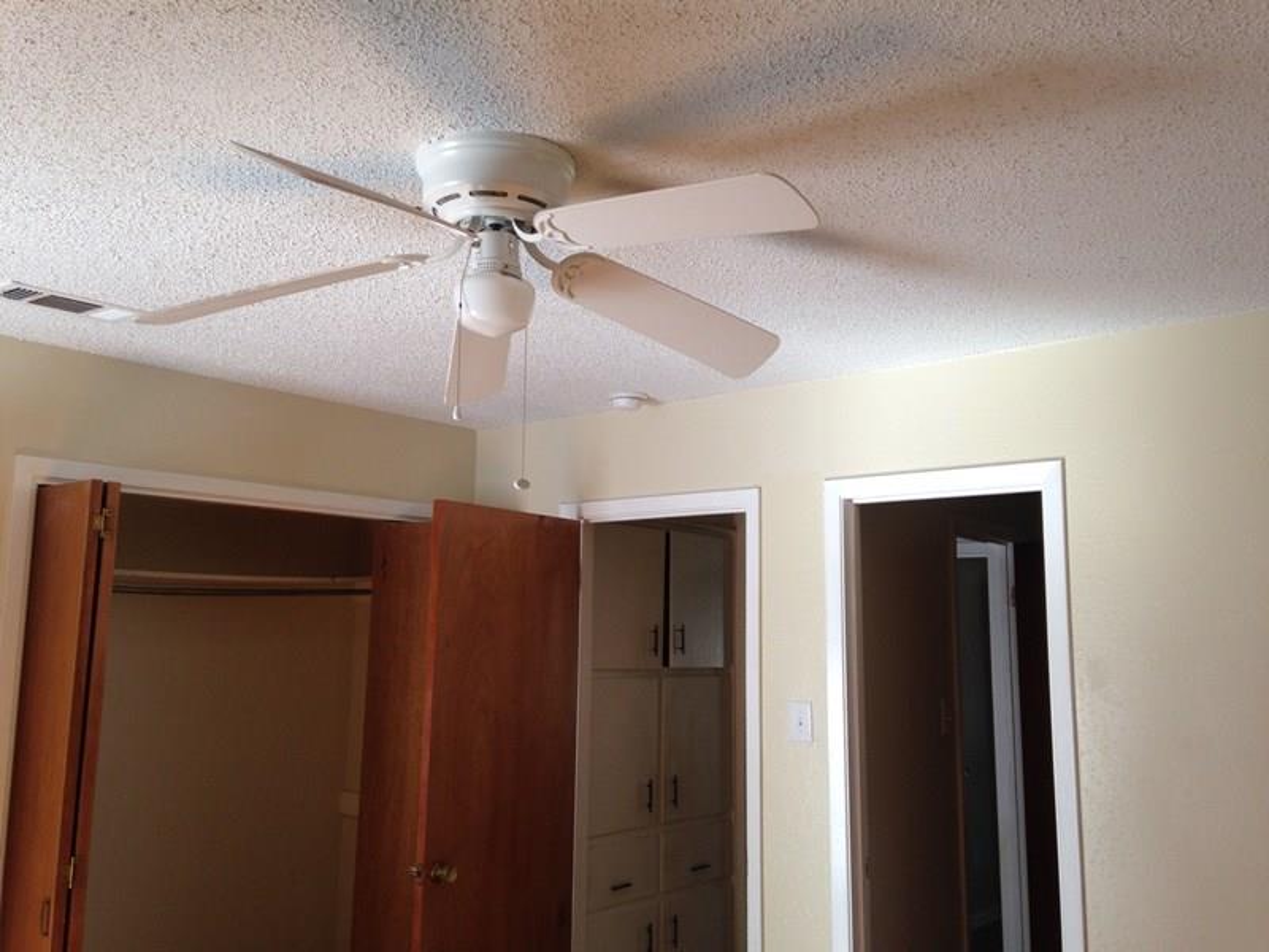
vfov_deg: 42.9
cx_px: 634
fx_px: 1210
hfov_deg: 55.4
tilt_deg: +8.4
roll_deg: -1.6
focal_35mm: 33
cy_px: 476
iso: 50
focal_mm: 4.12
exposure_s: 1/60
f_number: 2.4
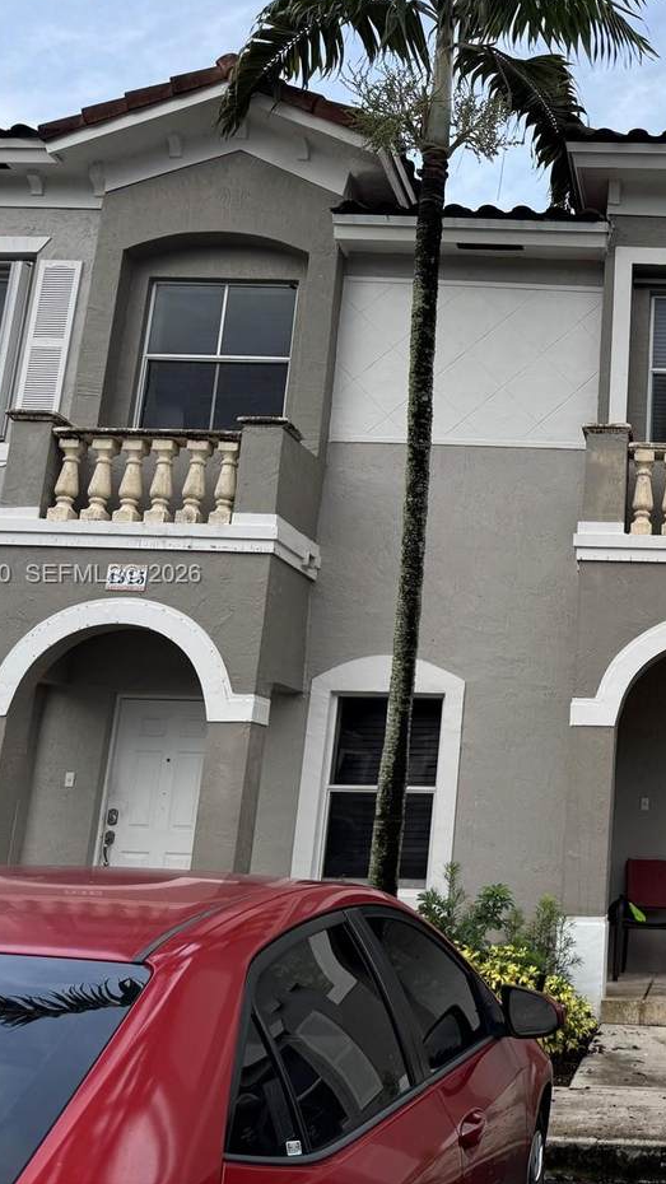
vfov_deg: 55.3
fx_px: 1130
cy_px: 575
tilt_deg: +11.9
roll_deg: -1.5
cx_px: 699
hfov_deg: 30.1
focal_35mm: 36
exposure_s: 1/312
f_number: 1.78
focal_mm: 6.76
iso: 80
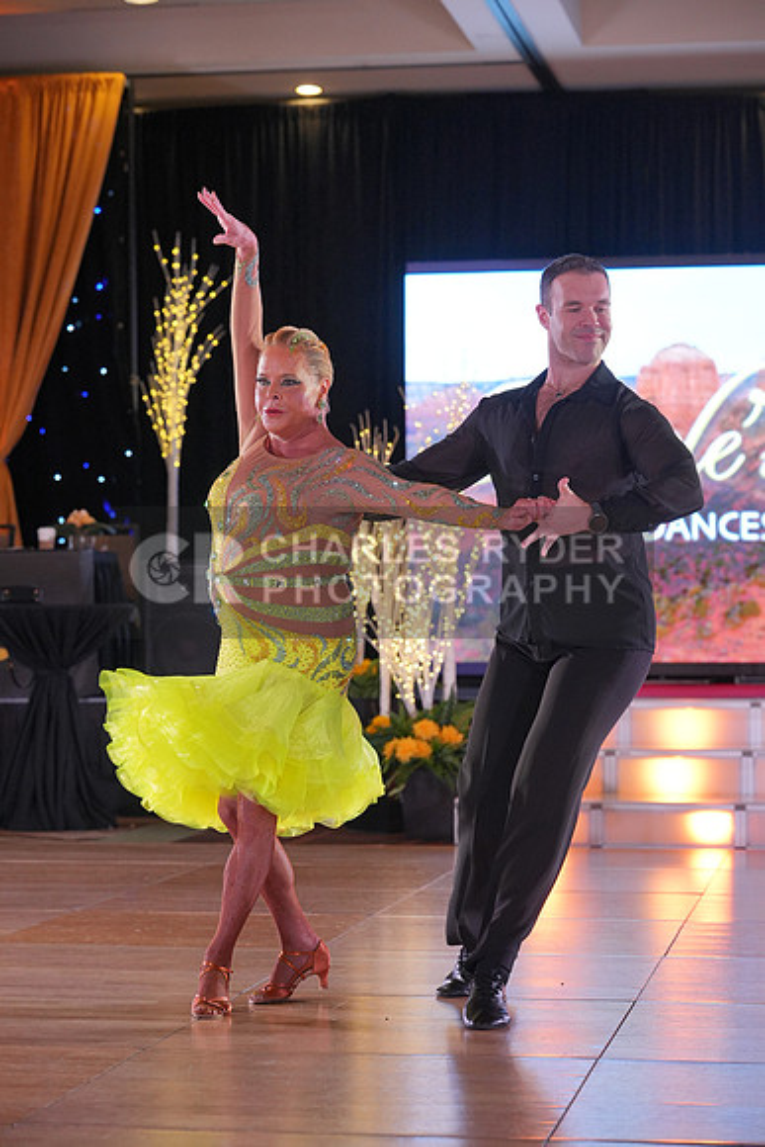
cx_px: 382
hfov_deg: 15.7
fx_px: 2771
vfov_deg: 23.4
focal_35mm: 87
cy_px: 574
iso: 2000
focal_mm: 87
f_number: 4
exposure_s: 1/400
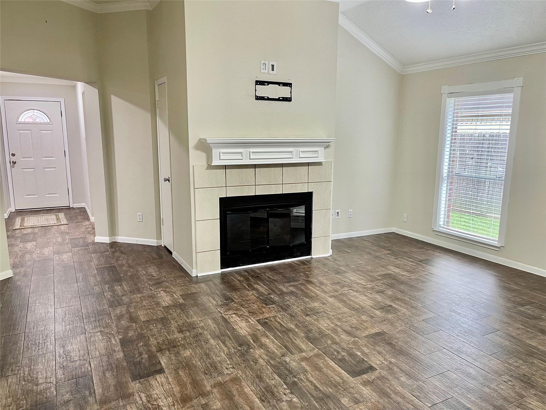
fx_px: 410
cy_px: 205
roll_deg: -0.3
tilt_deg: -11.0
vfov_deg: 53.1
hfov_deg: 67.3
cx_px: 273
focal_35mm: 26
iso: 160
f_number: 1.6
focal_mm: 5.1
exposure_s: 1/60
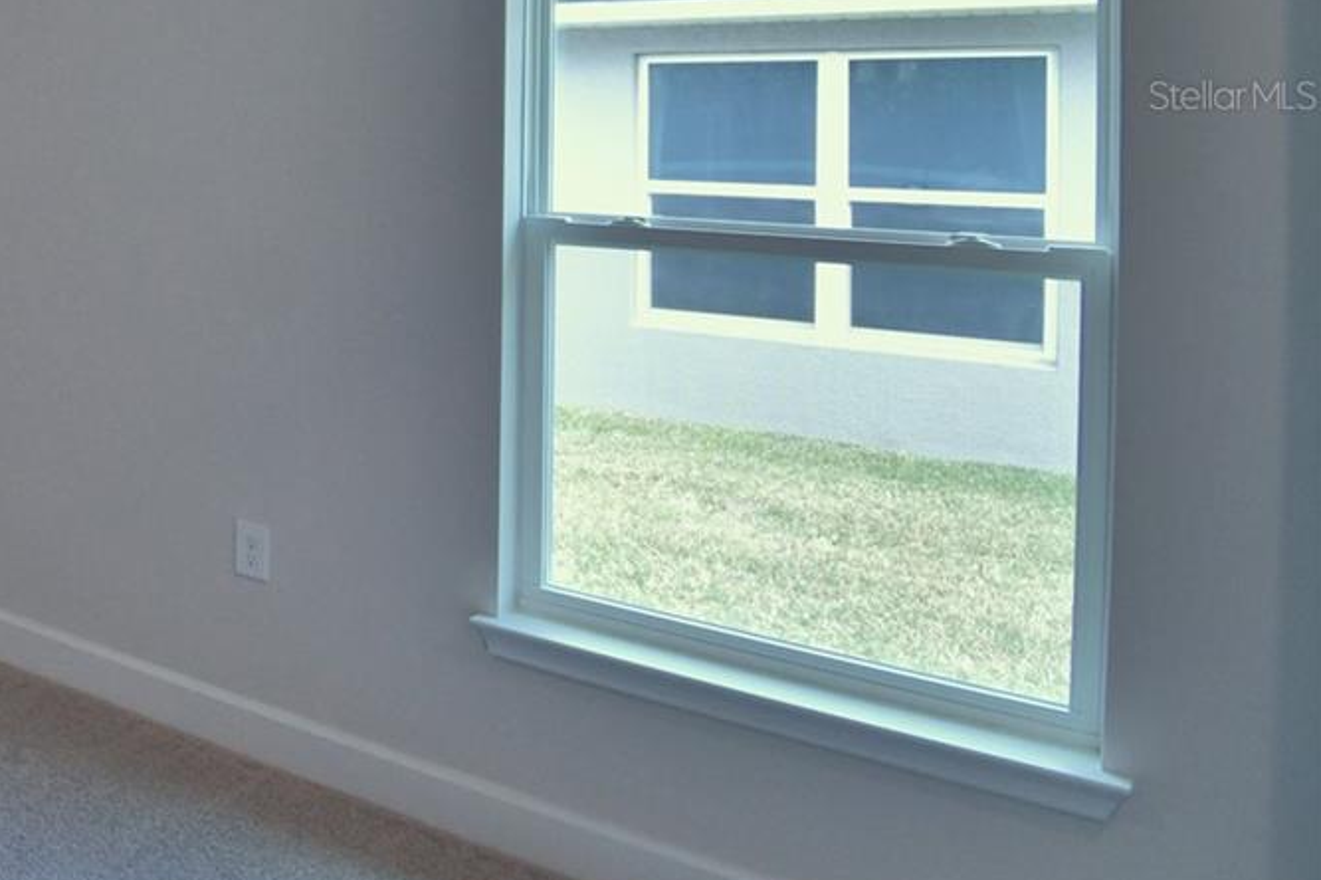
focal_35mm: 36
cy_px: 95
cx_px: -259
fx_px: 1320
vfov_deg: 34.8
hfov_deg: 39.0
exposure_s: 1/125
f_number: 4.5
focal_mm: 10
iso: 360
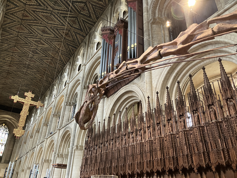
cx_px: 118
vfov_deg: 49.7
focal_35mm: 28
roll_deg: -2.7
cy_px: 89
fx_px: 192
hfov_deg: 63.4
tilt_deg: +28.8
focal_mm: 3.99
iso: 320
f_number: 1.8
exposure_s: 1/38
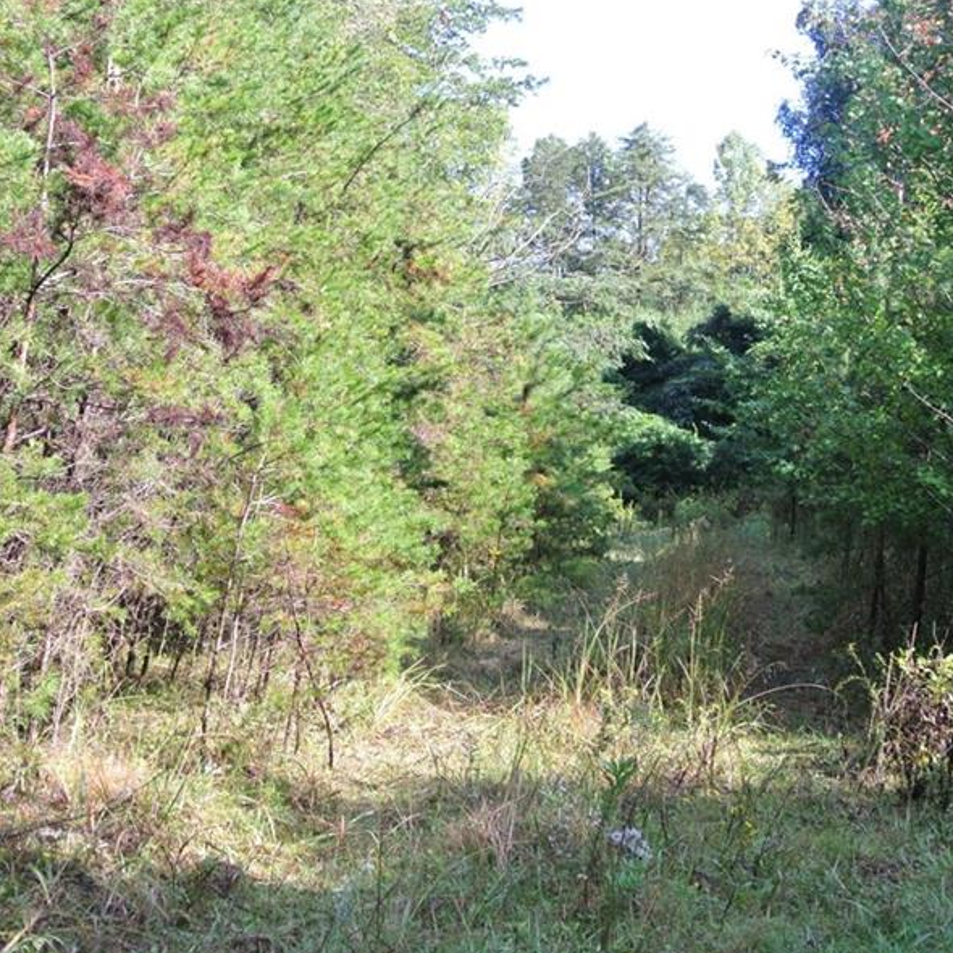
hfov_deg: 27.7
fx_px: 1931
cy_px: 417
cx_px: 436
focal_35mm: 62
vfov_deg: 27.7
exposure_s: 1/125
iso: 100
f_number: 4.2
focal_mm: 15.7
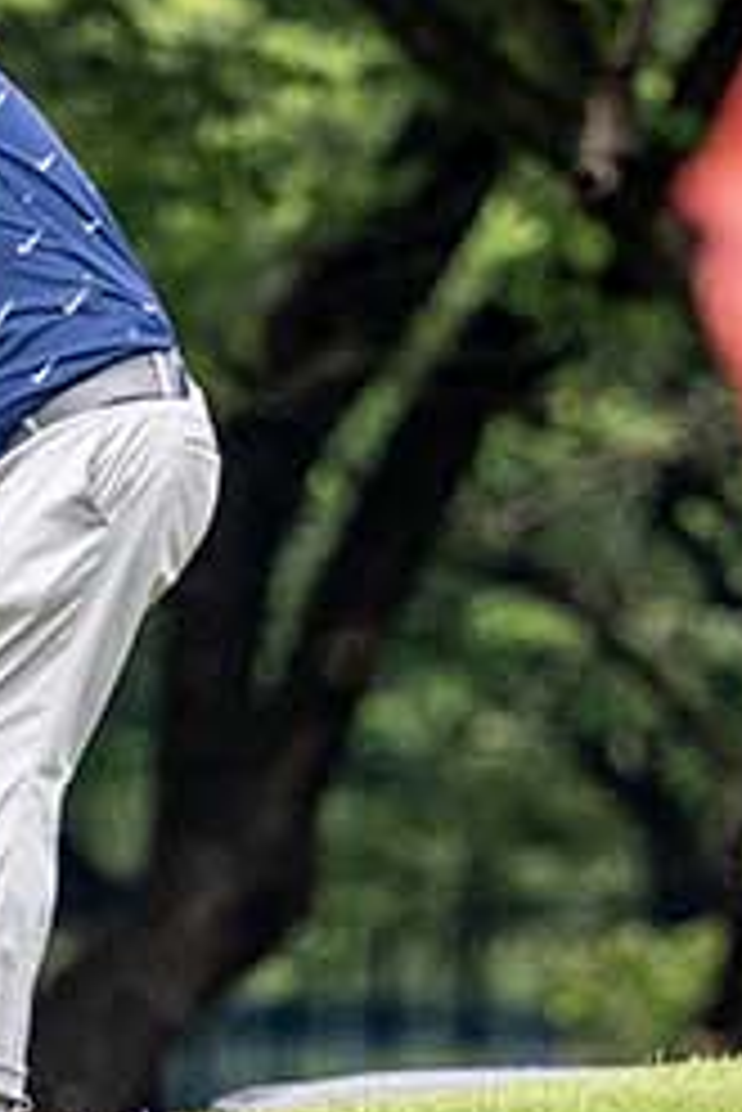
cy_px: 1540
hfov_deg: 1.5
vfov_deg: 2.2
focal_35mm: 931
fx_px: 28741
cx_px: 652
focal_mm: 160
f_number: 2.8
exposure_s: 1/3200
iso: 280
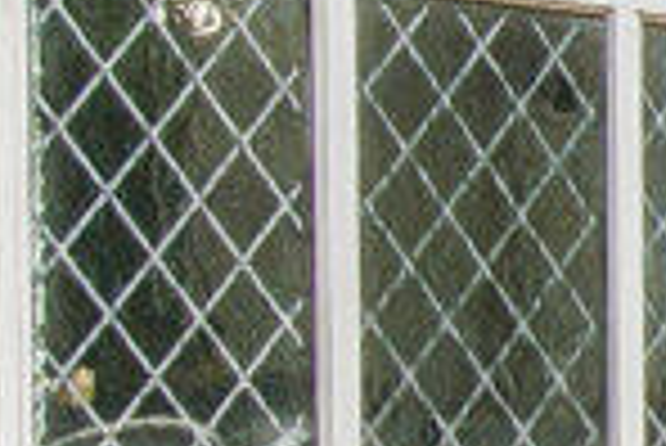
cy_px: 390
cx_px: 1498
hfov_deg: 14.5
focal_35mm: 104
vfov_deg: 13.1
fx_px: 1926
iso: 100
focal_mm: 10
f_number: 10
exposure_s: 1/160
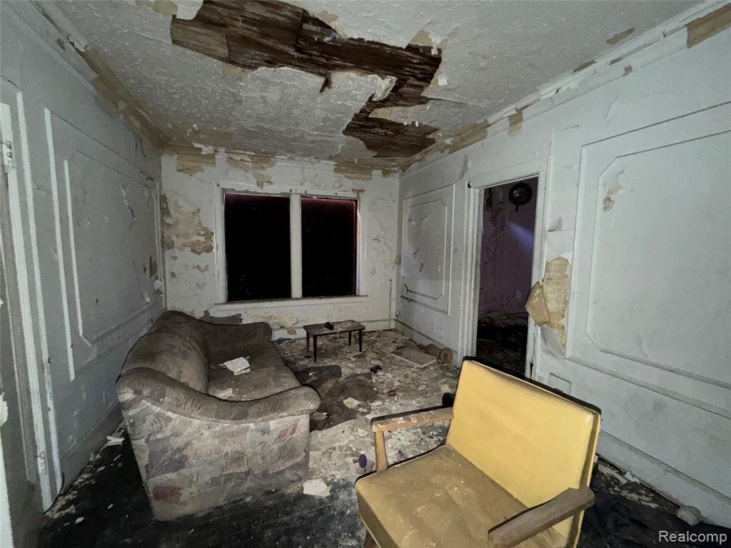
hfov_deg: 102.1
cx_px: 366
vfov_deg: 85.7
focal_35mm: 14
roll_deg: -1.4
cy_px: 274
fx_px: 296
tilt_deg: -3.1
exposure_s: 1/18
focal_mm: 2.22
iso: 400
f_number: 2.2
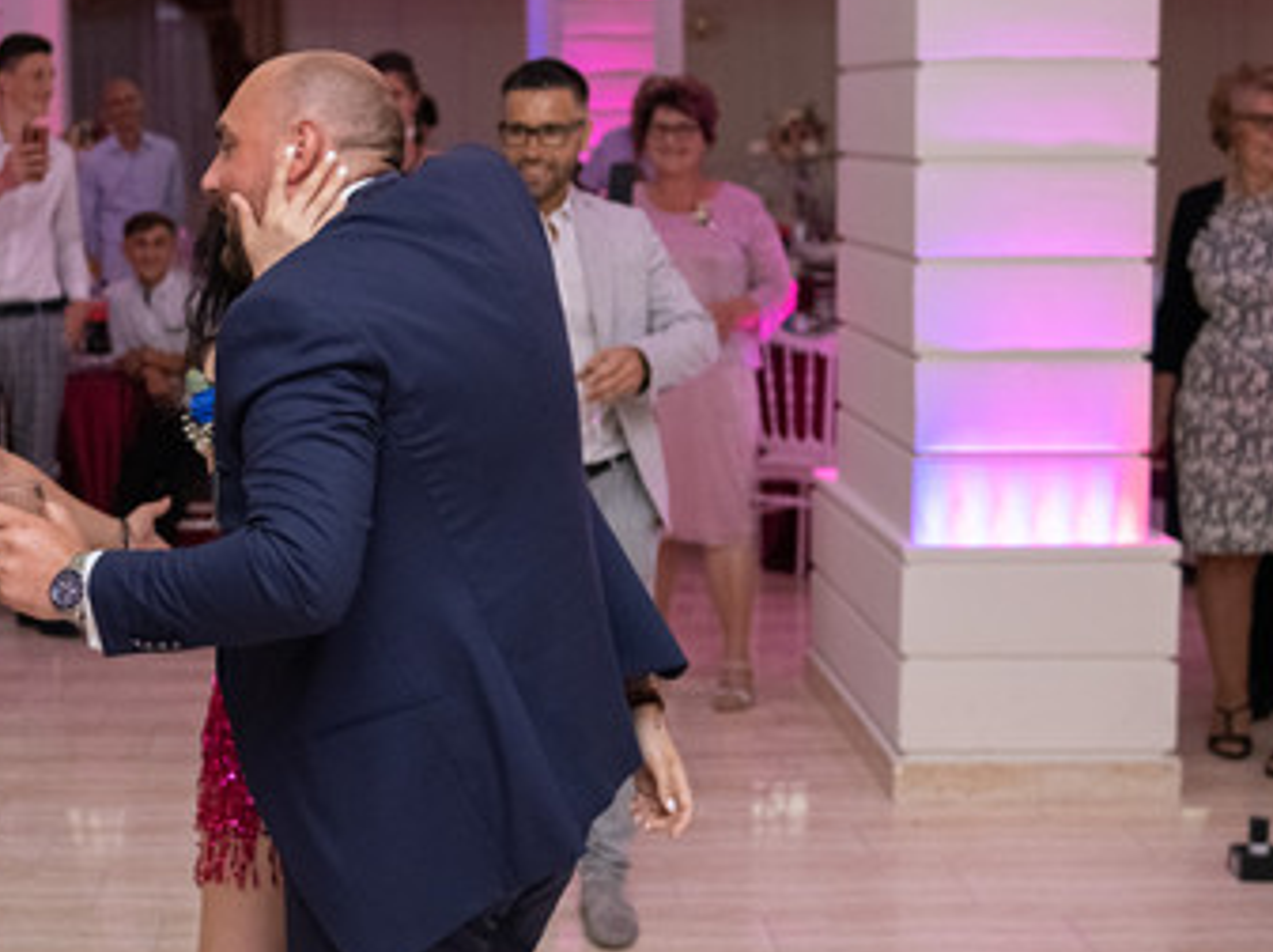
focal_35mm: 64
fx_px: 2351
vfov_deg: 22.9
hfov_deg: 29.6
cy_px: 383
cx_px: 246
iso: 1600
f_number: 2.2
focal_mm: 23
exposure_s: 1/125
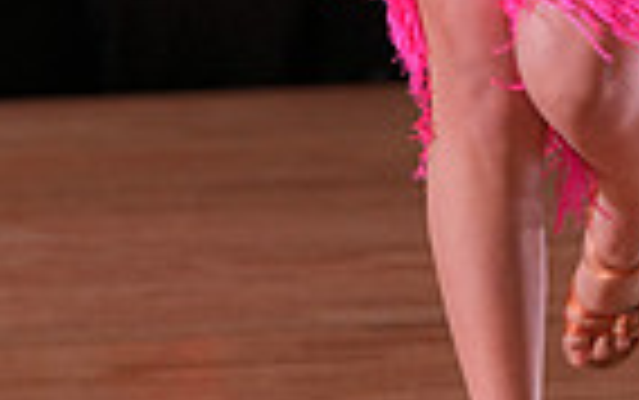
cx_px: 497
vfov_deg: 3.0
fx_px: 7494
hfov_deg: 4.9
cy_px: -333
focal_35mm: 430
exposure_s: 1/400
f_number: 4
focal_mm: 103
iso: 1250
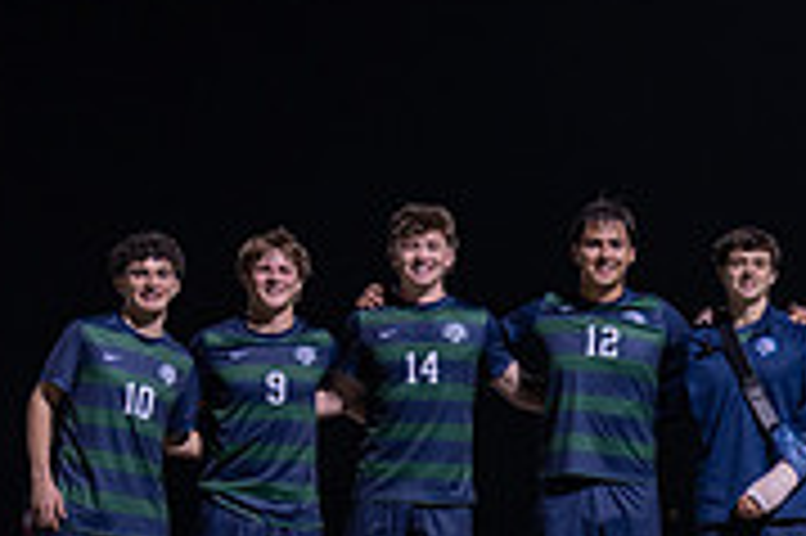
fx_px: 3847
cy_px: 534
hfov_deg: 11.5
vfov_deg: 7.9
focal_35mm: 172
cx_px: 1193
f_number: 1.2
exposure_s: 1/500
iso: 320
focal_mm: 50
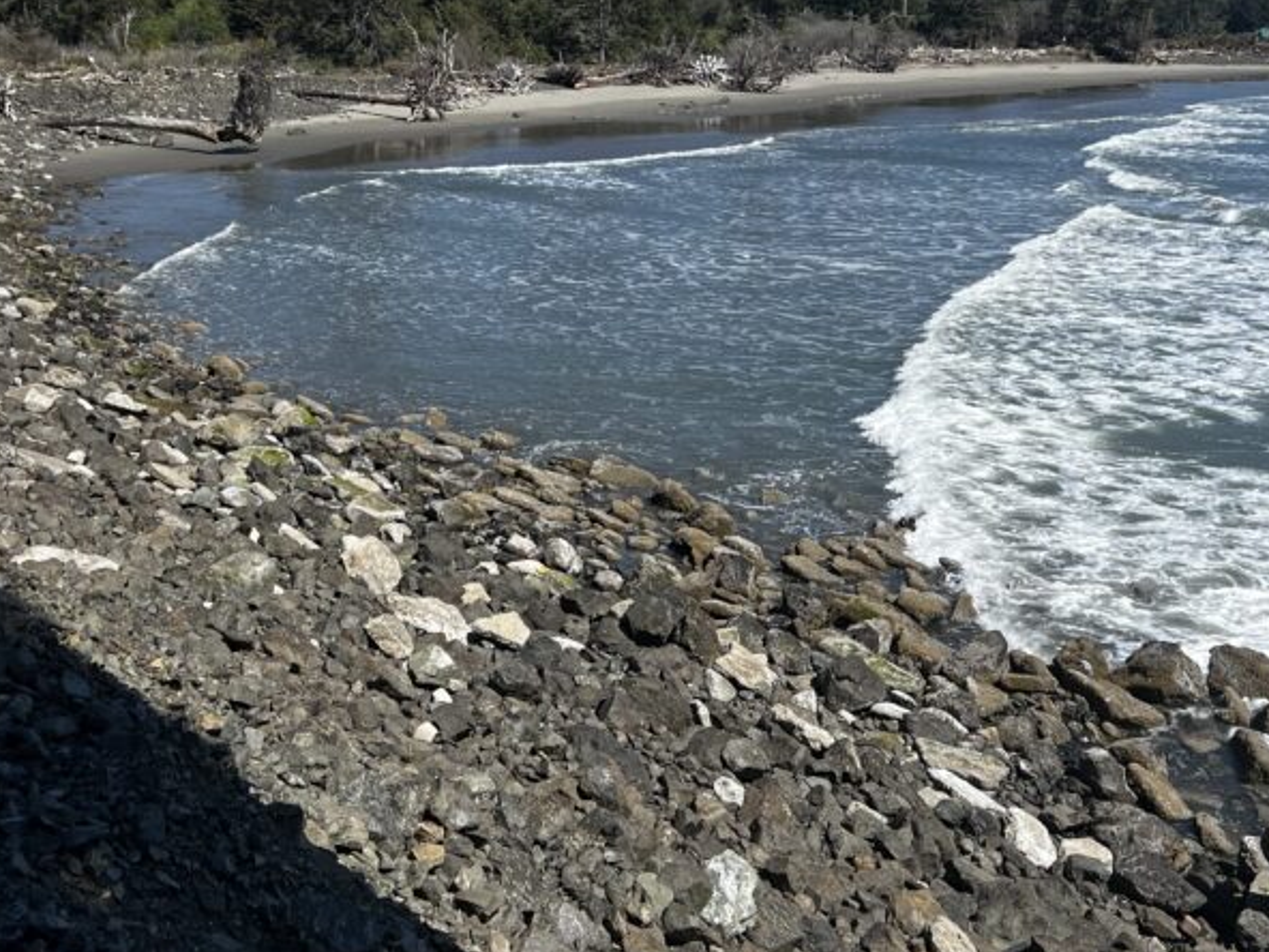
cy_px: 390
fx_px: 1650
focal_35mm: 45
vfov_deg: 32.1
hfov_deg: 42.0
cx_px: 572
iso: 50
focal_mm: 5.7
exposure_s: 1/4444
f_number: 1.5
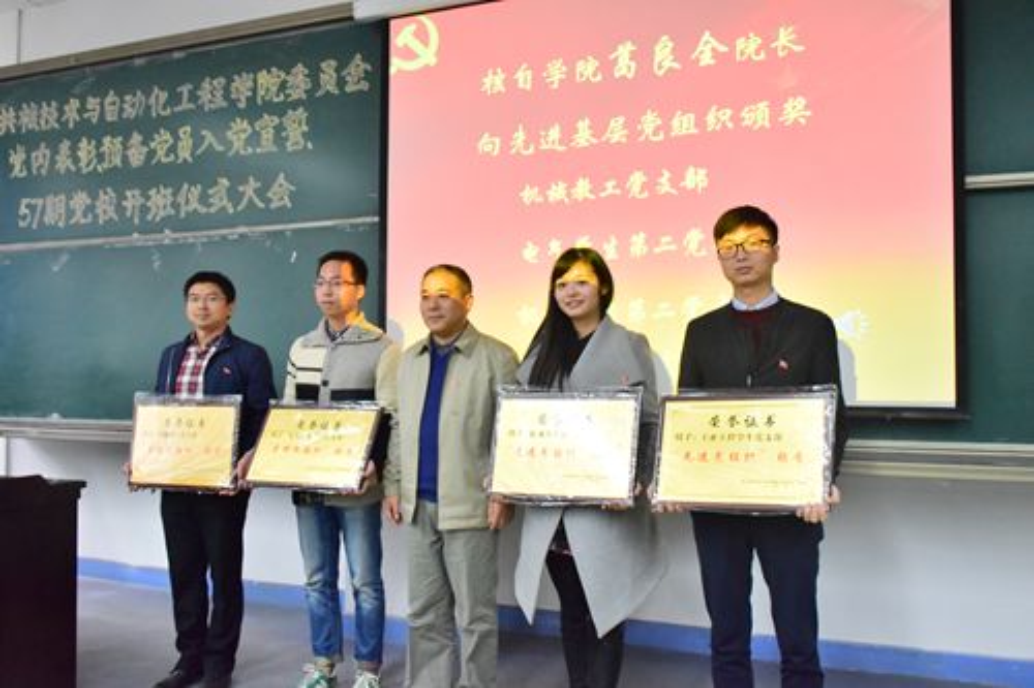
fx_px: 947
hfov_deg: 57.2
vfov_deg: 39.9
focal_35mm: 33
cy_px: 344
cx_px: 517
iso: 5000
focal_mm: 22
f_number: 5.6
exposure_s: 1/125
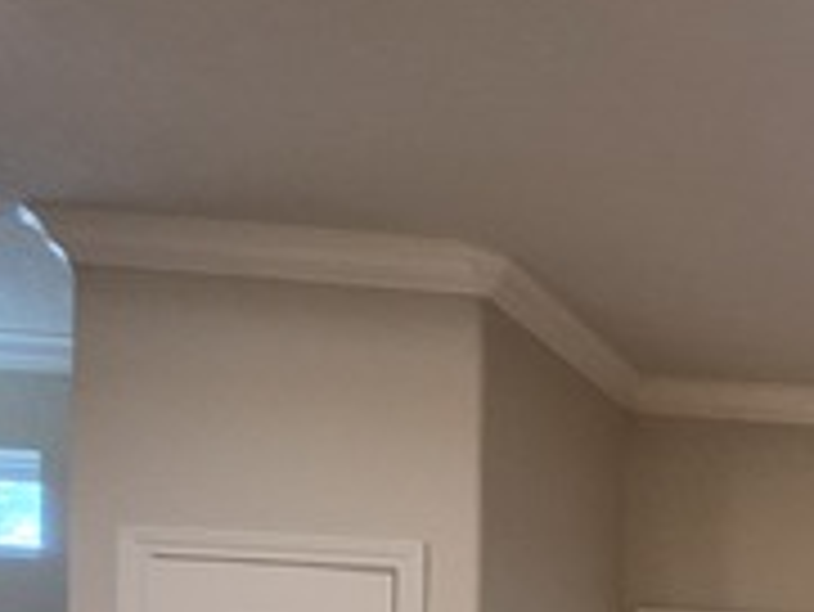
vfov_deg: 26.0
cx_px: 1286
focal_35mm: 46
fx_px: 1082
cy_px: 832
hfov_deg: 26.3
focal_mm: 1.74
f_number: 2.2
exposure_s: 1/60
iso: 320
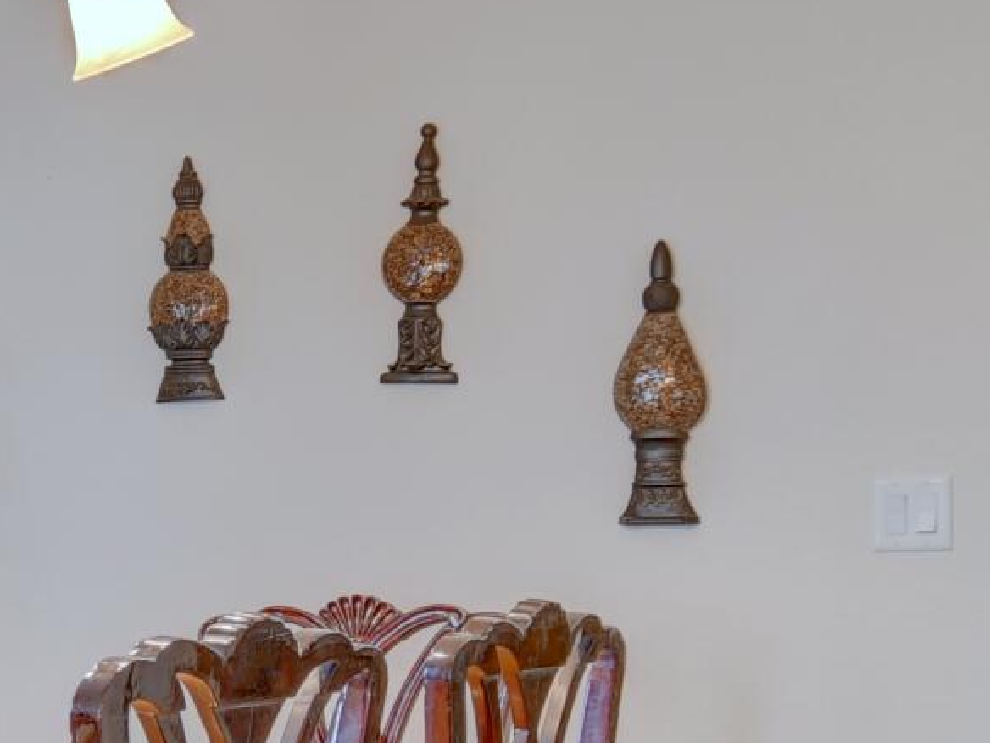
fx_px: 2116
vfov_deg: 19.7
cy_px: 613
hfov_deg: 25.4
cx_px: 67
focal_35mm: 74
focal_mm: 10
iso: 100
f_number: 4.5
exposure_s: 1/2.5
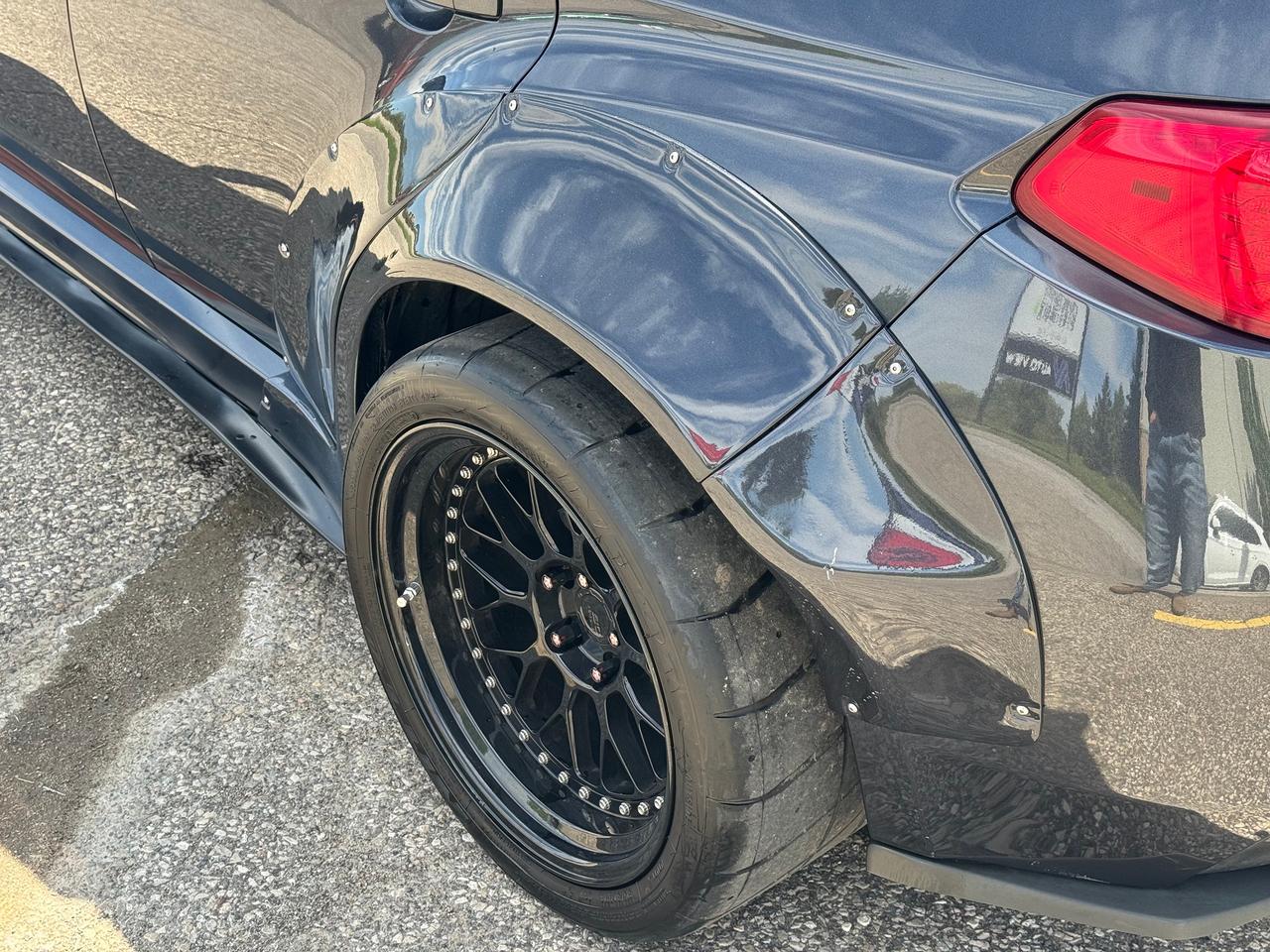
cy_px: 476
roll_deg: +0.4
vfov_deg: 30.3
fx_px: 1761
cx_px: 635
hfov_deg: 39.7
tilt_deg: -30.8
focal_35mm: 48
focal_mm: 6.76
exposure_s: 1/568
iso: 64
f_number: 1.78
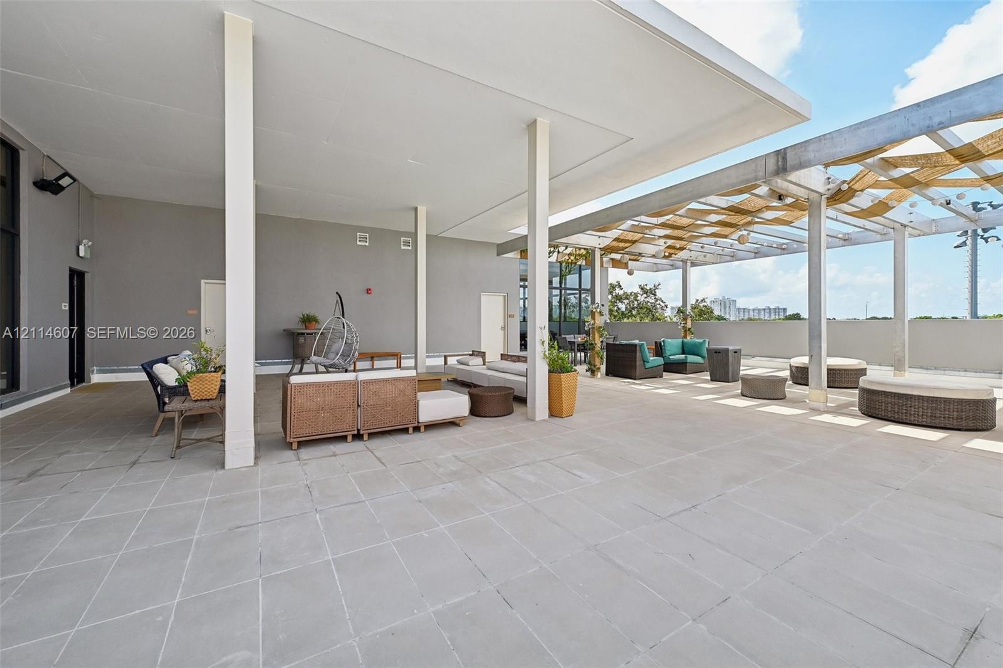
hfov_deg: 104.3
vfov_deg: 81.2
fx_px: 390
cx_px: 502
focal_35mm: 14
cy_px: 334
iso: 100
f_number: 8
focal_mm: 14
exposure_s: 1/160
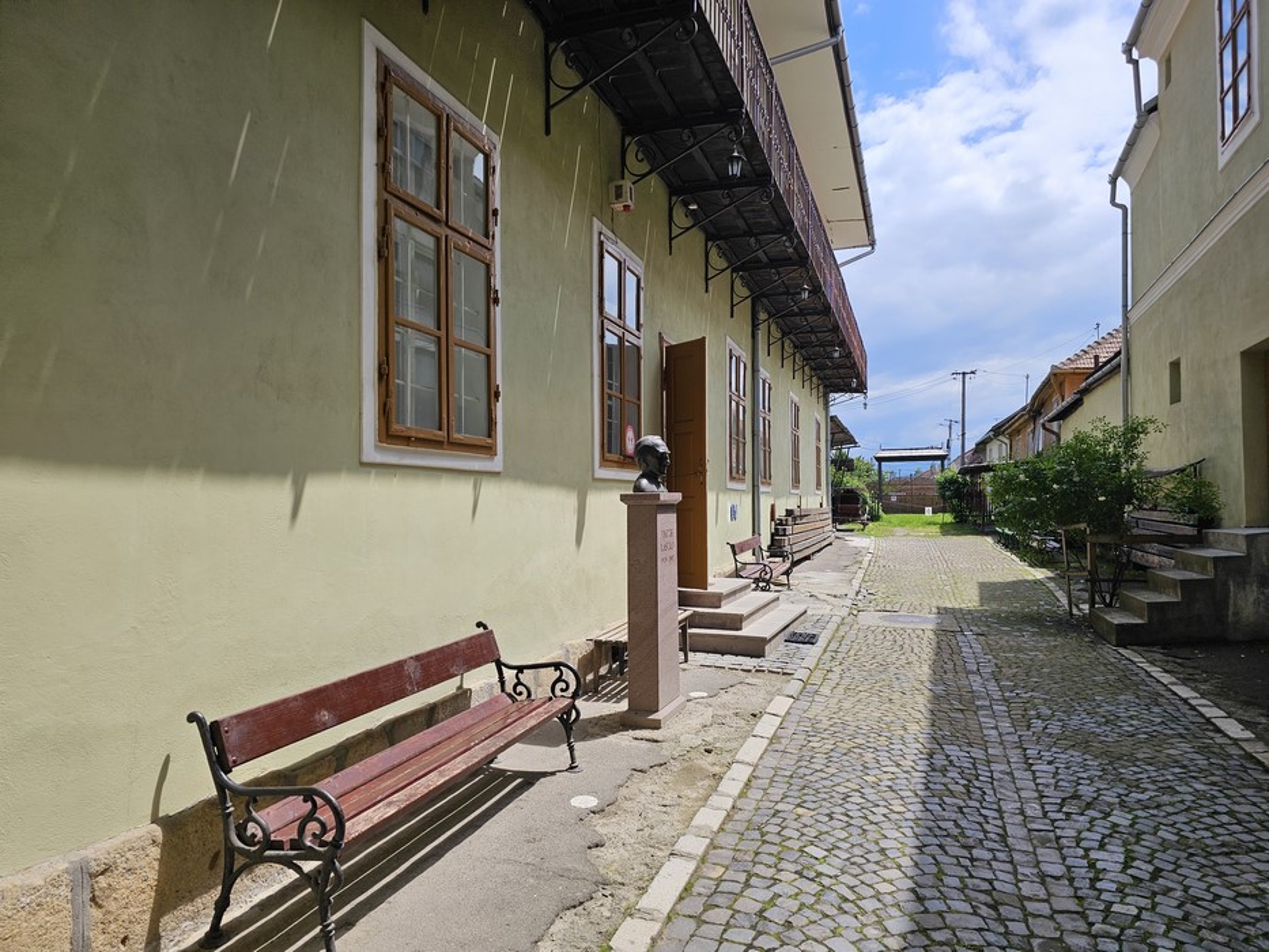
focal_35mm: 23
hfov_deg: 73.9
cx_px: 634
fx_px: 843
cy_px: 476
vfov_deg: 58.9
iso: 12
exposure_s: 1/942
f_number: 1.7
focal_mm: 6.3
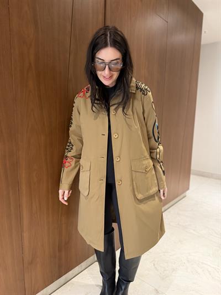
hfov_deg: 56.8
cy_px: 148
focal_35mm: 24
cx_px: 110
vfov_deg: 71.6
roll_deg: -1.2
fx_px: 204
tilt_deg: -8.2
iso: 800
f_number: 1.78
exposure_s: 1/50
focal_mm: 6.76
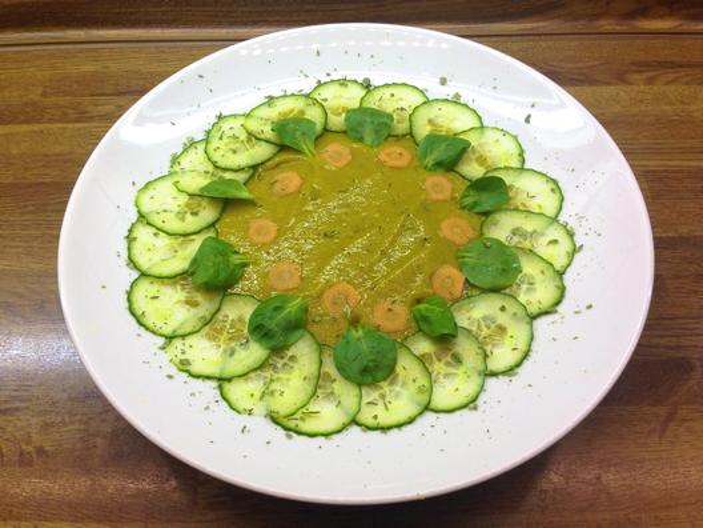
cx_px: 352
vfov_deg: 42.9
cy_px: 264
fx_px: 670
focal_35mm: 33
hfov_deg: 55.4
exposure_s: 1/50
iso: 64
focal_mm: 4.12
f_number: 2.4
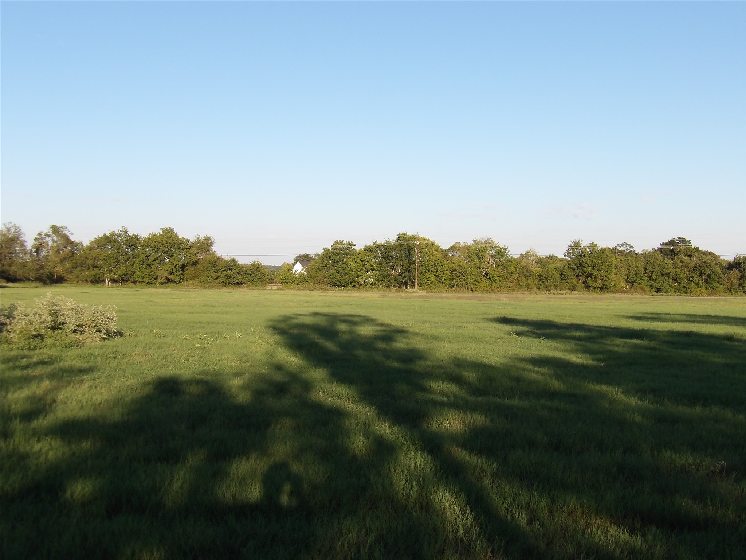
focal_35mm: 46
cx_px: 373
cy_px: 280
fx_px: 991
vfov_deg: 31.5
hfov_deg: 41.2
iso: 100
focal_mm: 8.2
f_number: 3.8
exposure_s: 1/426
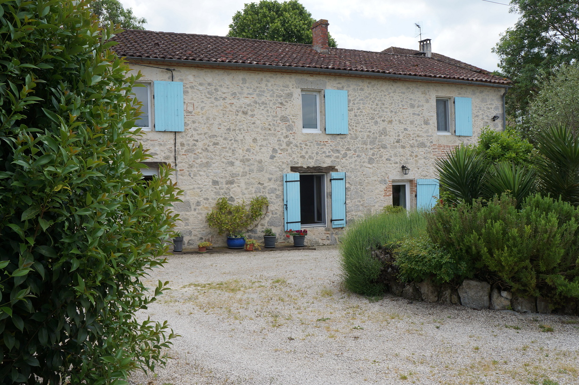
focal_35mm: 33
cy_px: 192
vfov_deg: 39.9
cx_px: 290
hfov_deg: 57.3
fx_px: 530
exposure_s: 1/400
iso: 200
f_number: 8
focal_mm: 22
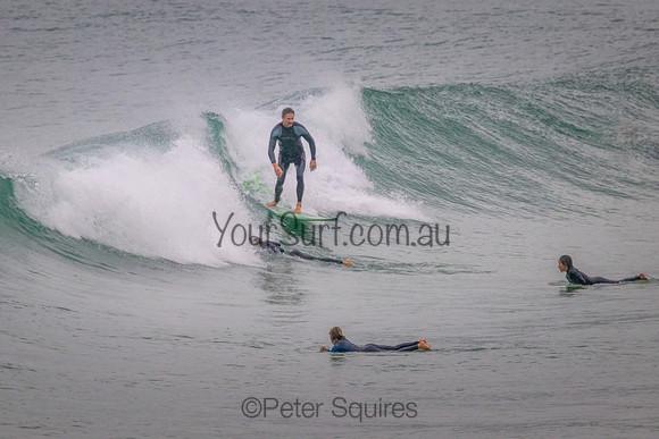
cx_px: 326
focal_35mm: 962
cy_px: 175
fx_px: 17615
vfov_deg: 1.4
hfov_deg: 2.1
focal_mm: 800
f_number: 11
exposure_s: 1/1250
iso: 3200
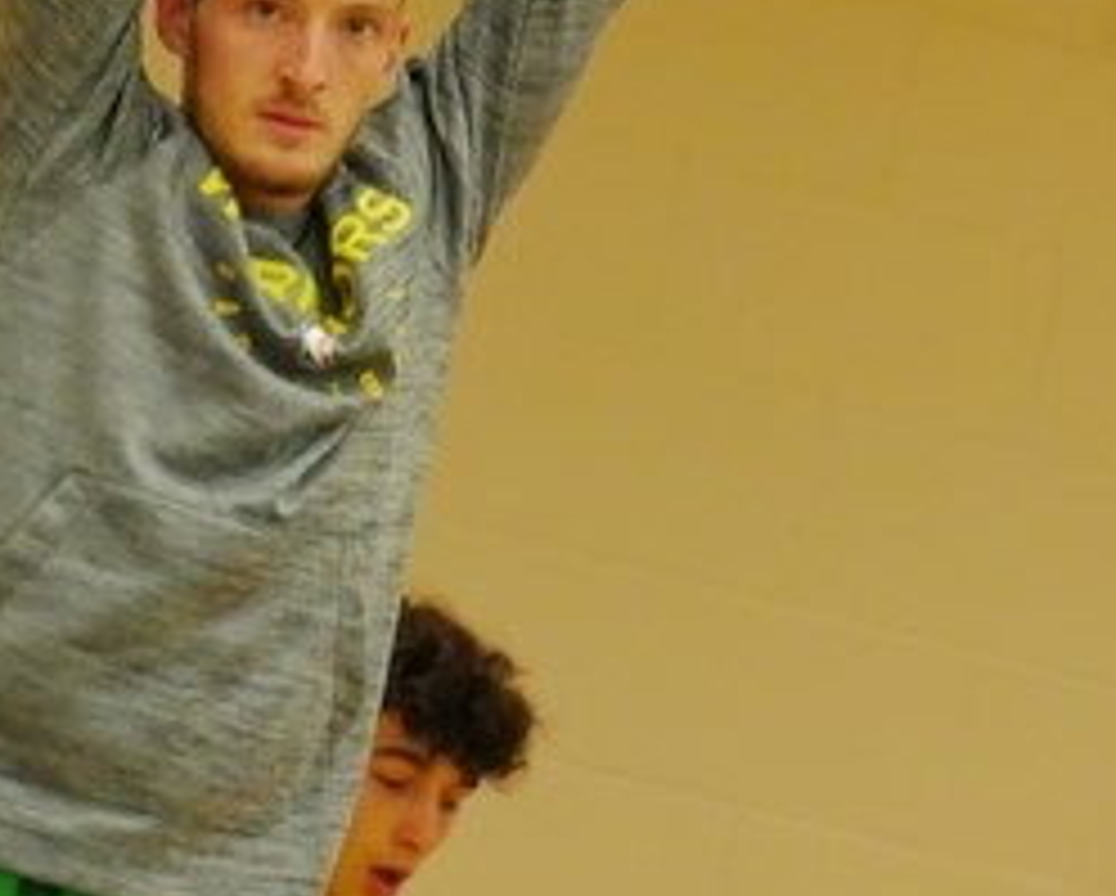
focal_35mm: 704
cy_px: 153
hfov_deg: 2.7
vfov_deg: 2.2
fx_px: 23280
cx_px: 484
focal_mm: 140
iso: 6400
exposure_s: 1/200
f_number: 5.6
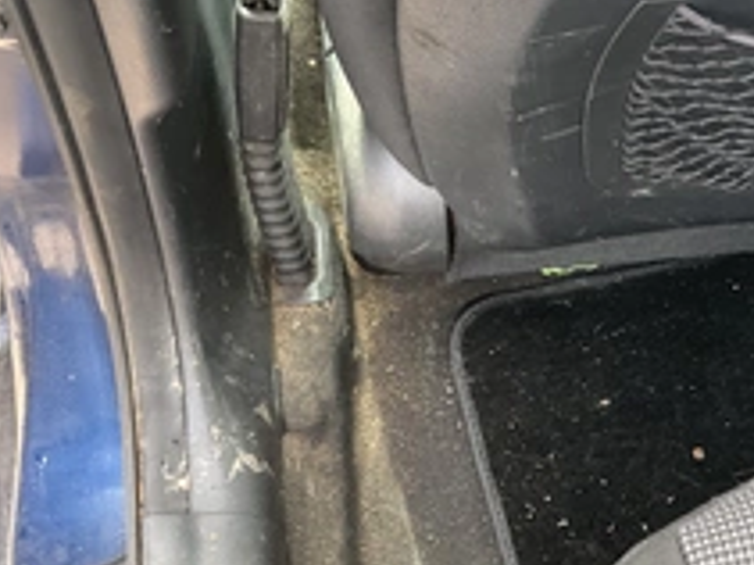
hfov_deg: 33.1
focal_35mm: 55
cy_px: 333
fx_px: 1197
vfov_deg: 26.5
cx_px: 679
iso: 100
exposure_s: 1/60
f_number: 1.8
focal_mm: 3
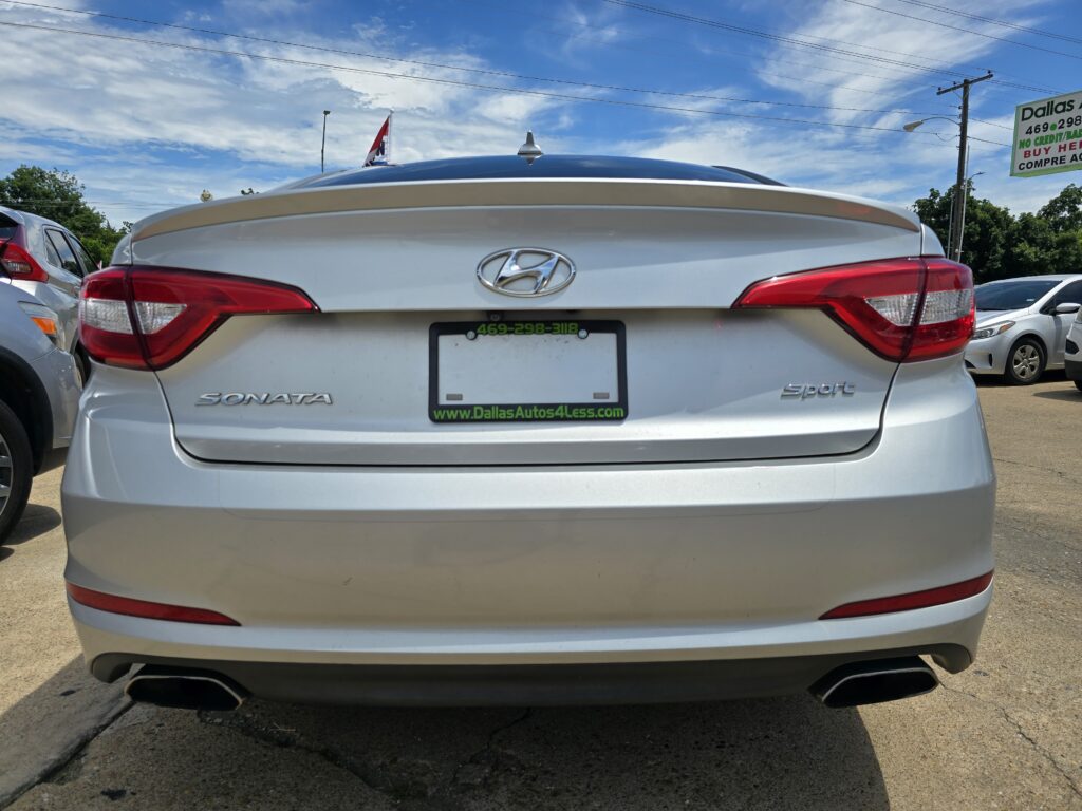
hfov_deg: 73.9
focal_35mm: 23
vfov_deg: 58.9
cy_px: 406
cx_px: 541
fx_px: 719
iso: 12
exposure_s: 1/1173
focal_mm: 6.3
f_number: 1.7
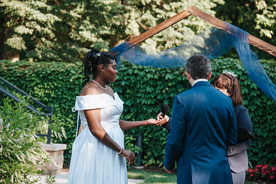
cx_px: 138
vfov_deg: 14.0
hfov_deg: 20.8
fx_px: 751
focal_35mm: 98
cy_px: 92
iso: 400
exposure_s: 1/400
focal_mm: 98
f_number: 5
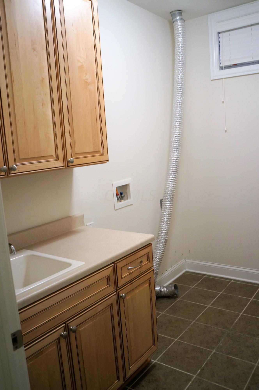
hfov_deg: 43.5
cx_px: 130
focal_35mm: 30
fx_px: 325
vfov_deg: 62.0
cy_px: 195
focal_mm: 20
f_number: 4
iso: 640
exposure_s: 1/60
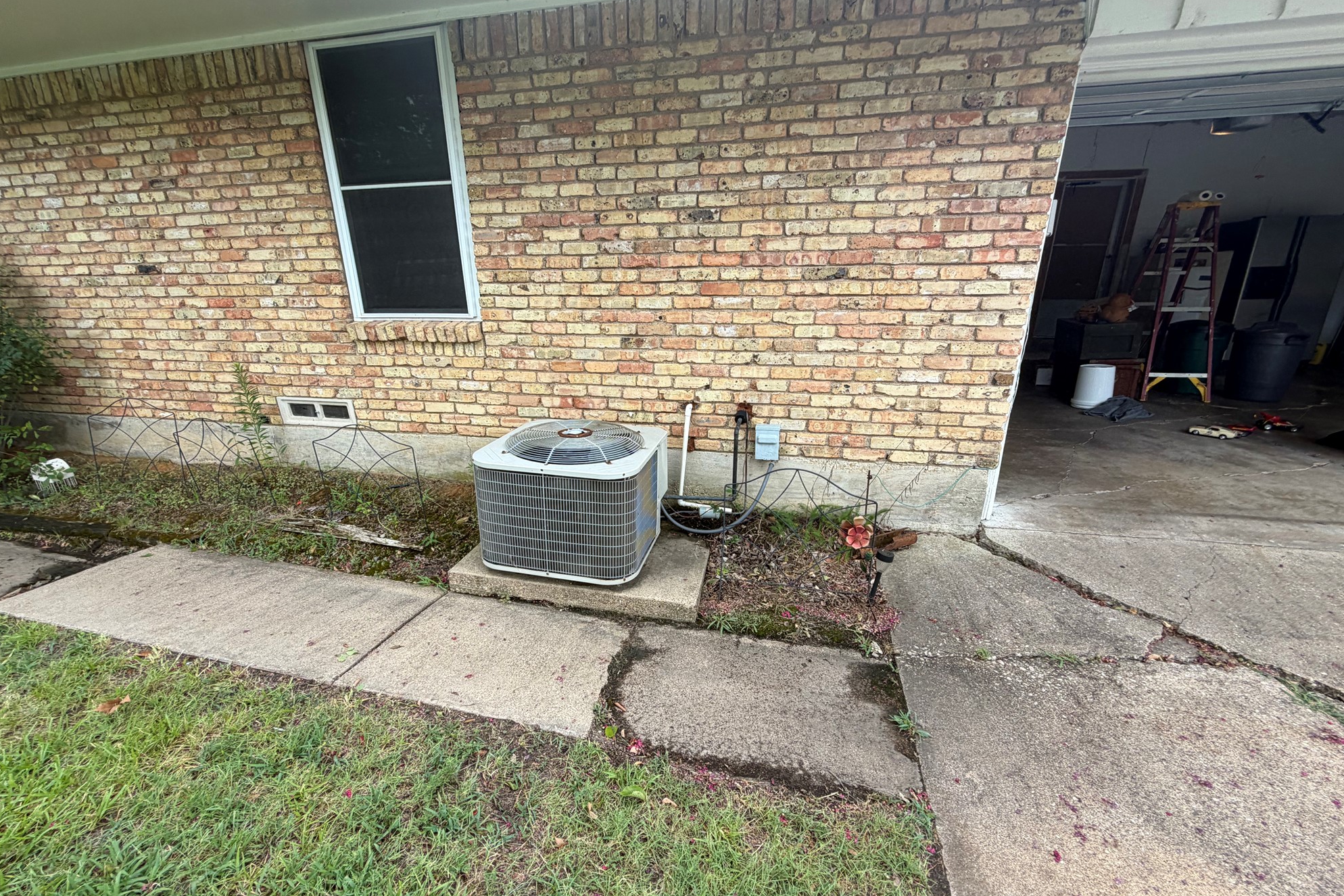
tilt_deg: -17.4
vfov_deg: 77.3
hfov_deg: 100.4
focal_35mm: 15
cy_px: 459
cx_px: 655
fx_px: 560
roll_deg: +1.6
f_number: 2.2
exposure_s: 1/208
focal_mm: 2.22
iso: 40
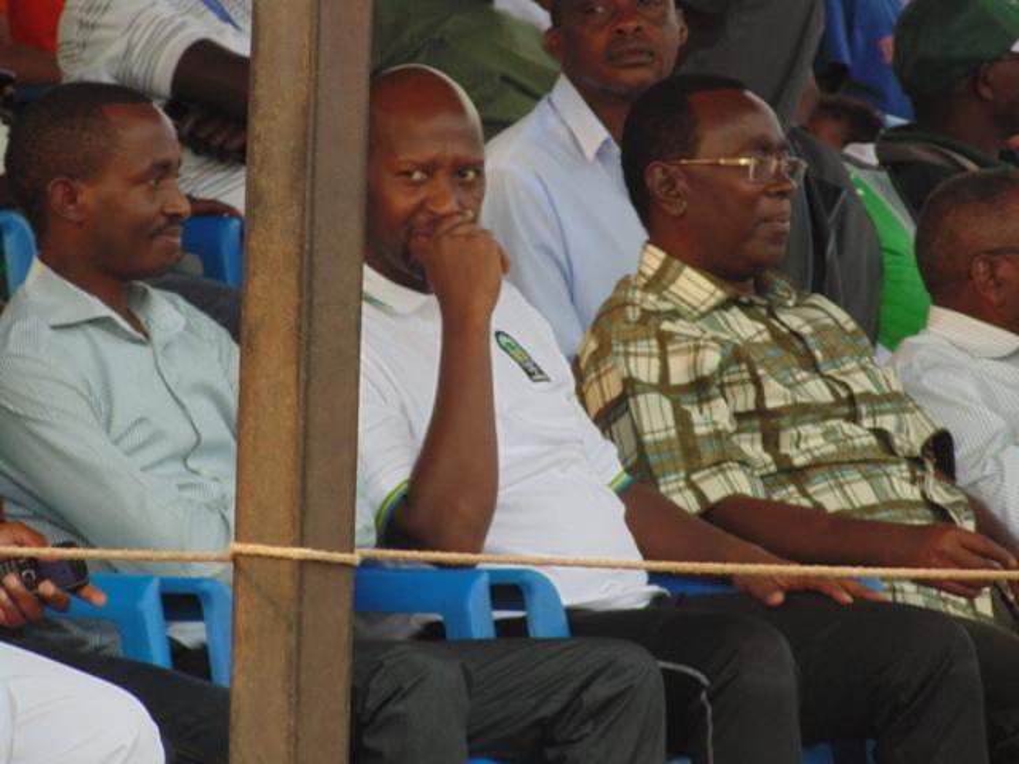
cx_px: 510
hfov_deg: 4.1
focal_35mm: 487
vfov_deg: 3.1
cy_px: 382
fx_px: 14336
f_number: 5.9
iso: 160
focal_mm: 87.3
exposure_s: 1/125
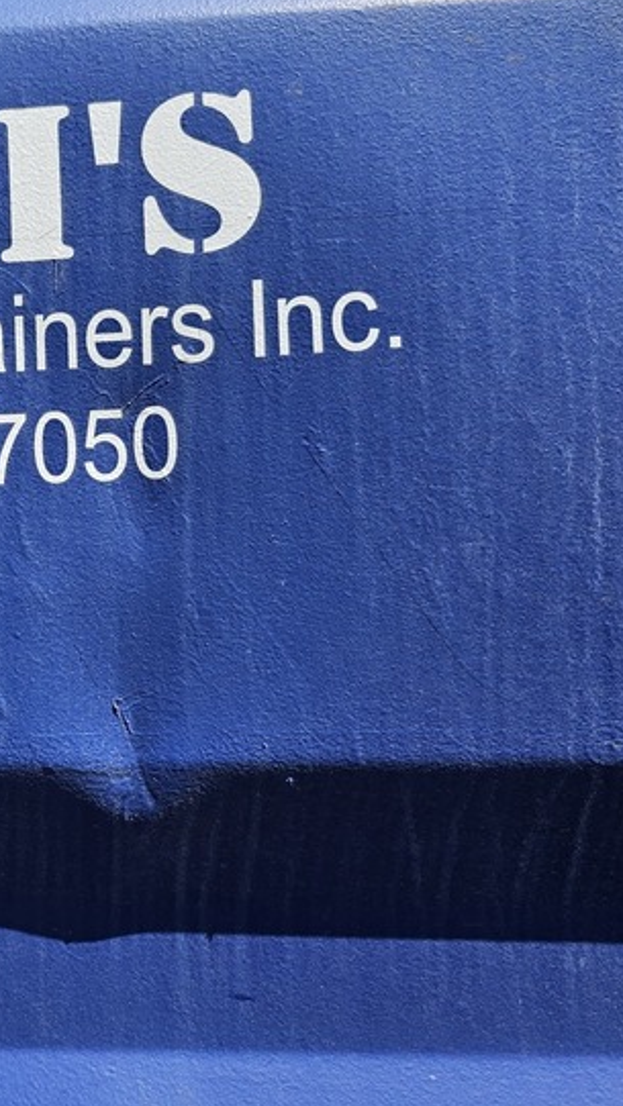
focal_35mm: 37
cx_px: -90
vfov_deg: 54.0
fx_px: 1086
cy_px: 557
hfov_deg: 28.5
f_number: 1.7
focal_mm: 6.3
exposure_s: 1/707
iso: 10
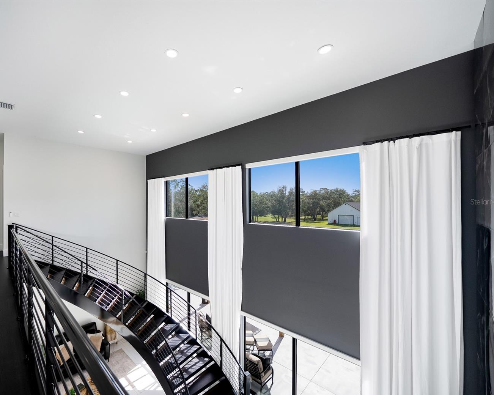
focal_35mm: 15
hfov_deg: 95.7
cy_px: 201
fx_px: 219
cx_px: 201
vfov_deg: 84.0
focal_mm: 13
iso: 640
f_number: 4
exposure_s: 1/320
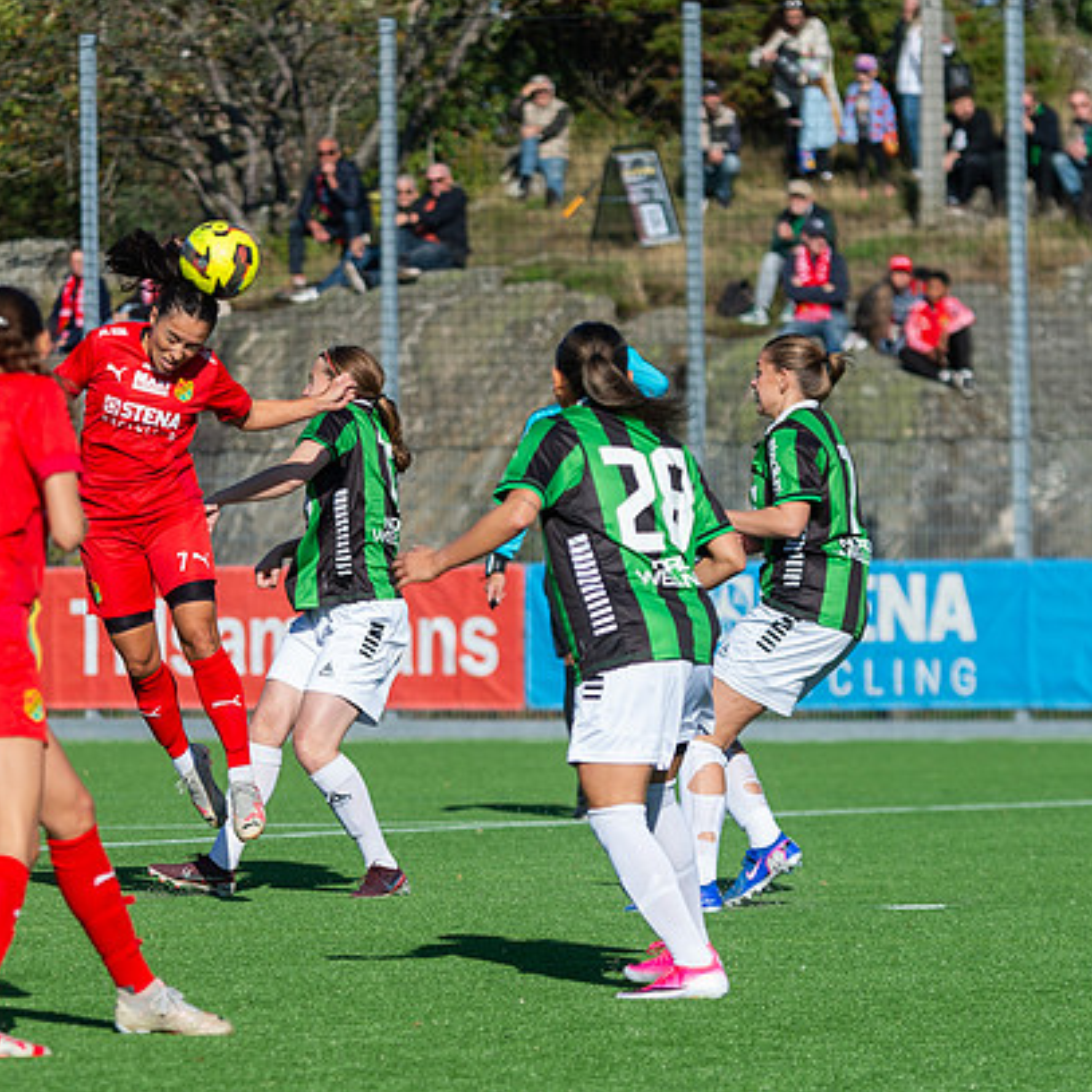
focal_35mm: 283
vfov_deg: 6.2
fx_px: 10100
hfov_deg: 6.2
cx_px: 264
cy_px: 578
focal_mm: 130
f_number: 4
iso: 140
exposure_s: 1/1600
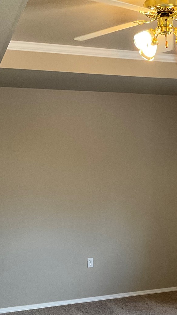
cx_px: 156
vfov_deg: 35.1
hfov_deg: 20.0
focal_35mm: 59
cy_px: 210
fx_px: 492
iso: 64
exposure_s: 1/60
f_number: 1.8
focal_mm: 3
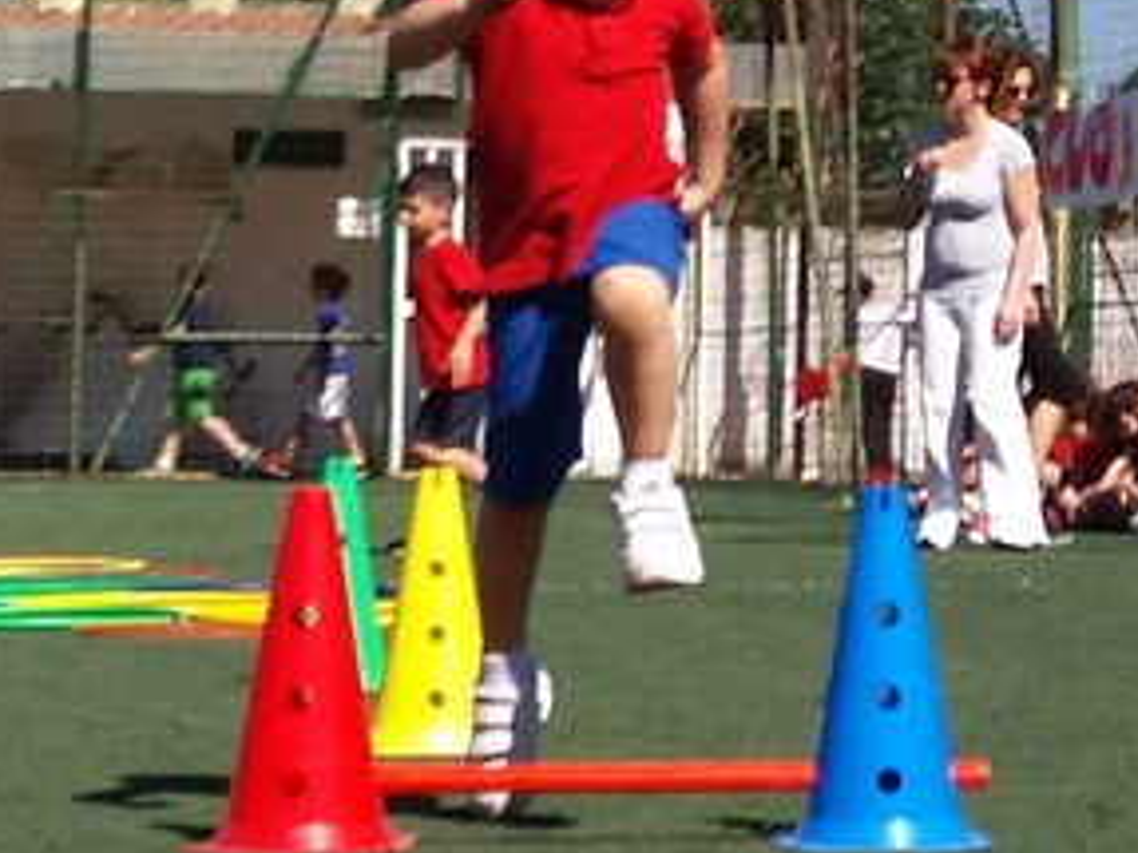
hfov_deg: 24.6
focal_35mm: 78
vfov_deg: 17.9
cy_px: -202
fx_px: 2563
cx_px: 928
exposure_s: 1/1801
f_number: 1.9
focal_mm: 3.7
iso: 64
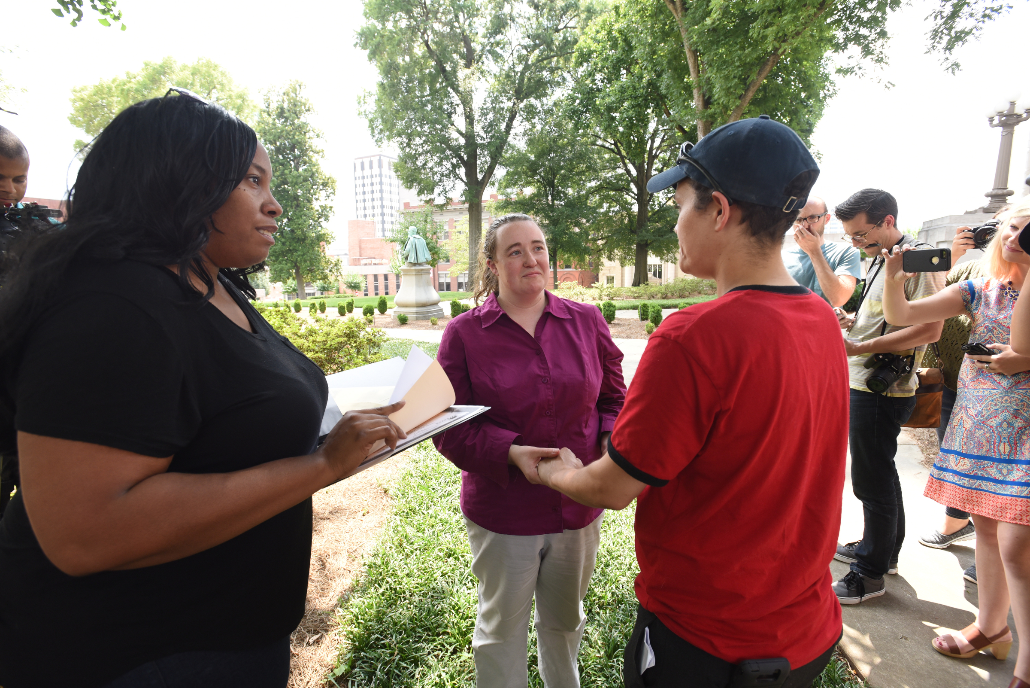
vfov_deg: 70.5
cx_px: 515
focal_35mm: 17
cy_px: 344
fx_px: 487
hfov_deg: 93.3
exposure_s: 1/320
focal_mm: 17
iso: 640
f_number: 5
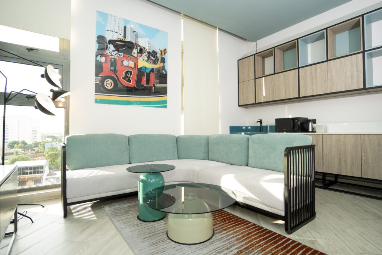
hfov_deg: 96.7
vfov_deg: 73.8
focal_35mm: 16
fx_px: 170
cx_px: 191
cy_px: 128
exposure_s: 1/200
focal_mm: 16
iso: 1000
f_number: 4
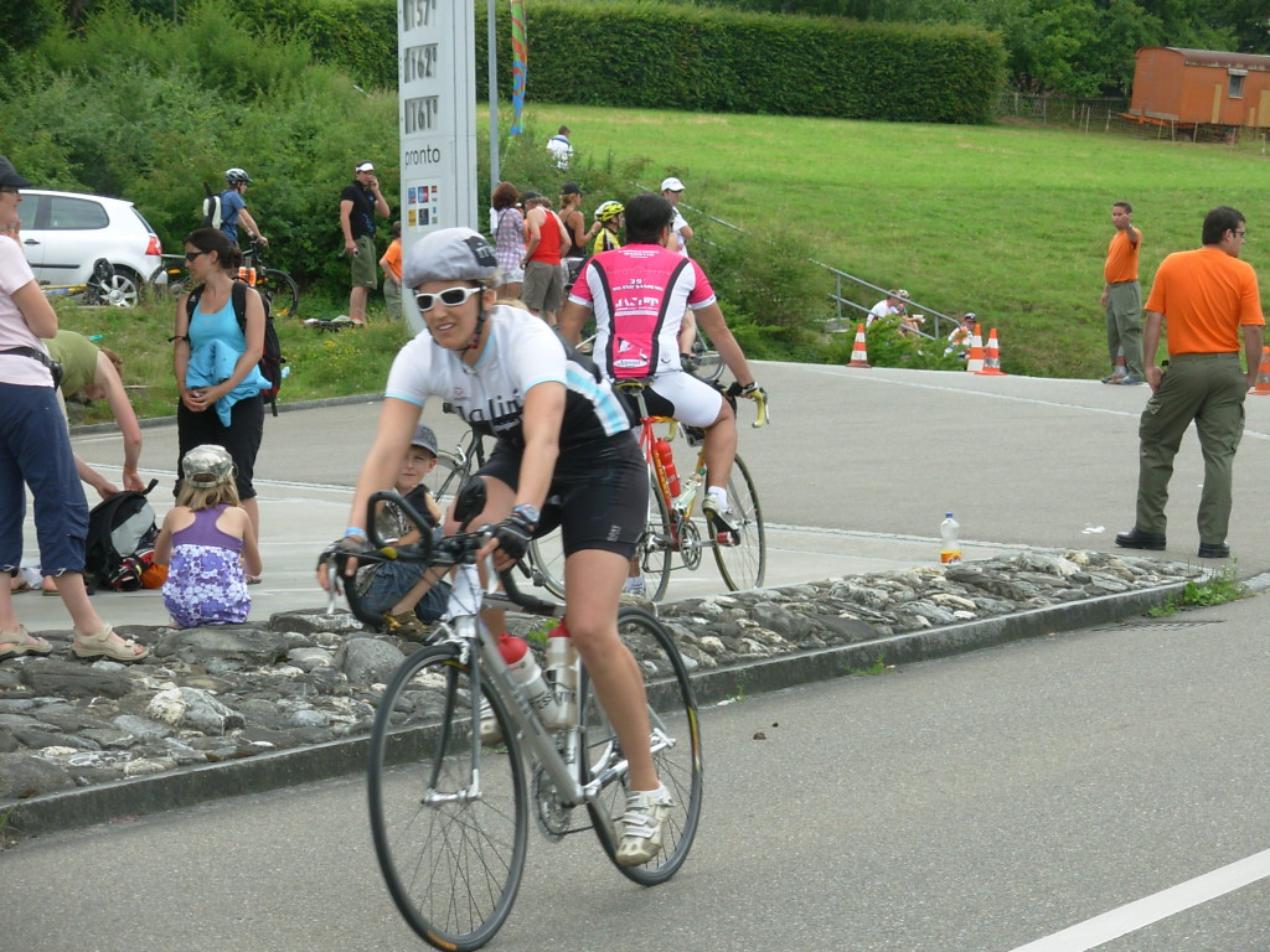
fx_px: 3816
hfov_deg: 18.9
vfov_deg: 14.2
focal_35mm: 104
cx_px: 635
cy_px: 476
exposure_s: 1/362
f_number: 4
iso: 50
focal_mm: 17.2
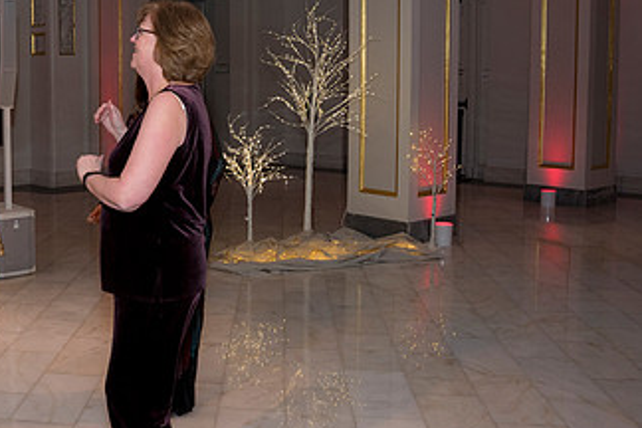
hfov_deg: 39.7
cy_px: 135
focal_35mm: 47
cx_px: 102
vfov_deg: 28.4
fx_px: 838
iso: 800
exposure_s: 1/125
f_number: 5
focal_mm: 24
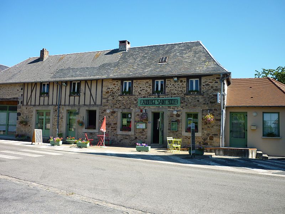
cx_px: 142
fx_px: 272
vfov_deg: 42.9
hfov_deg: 55.4
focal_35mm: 33
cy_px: 107
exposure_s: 1/640
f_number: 2.8
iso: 80
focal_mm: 5.5
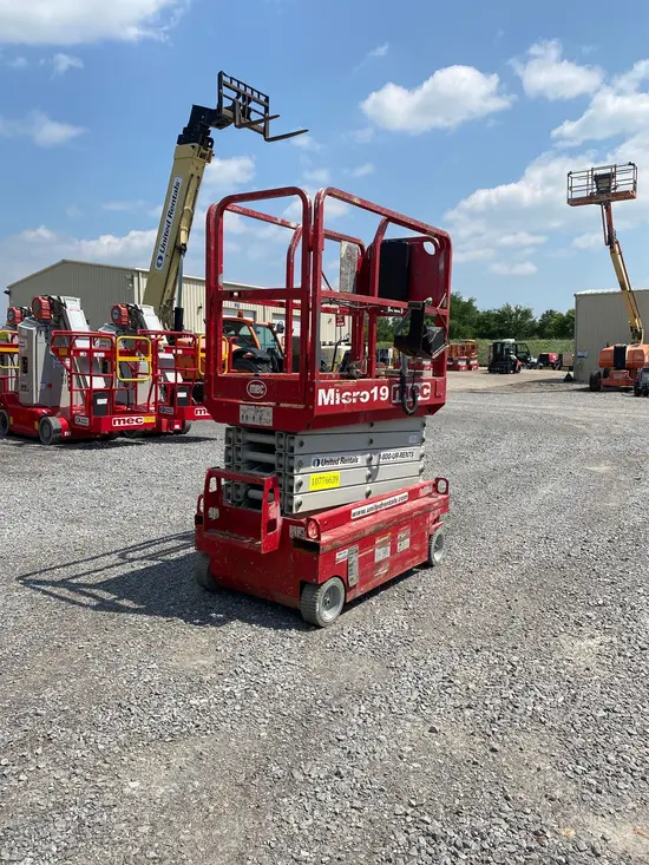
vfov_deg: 67.3
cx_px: 324
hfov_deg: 53.1
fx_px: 650
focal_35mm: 26
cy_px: 432
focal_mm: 4.25
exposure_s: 1/3731
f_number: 1.8
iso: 32
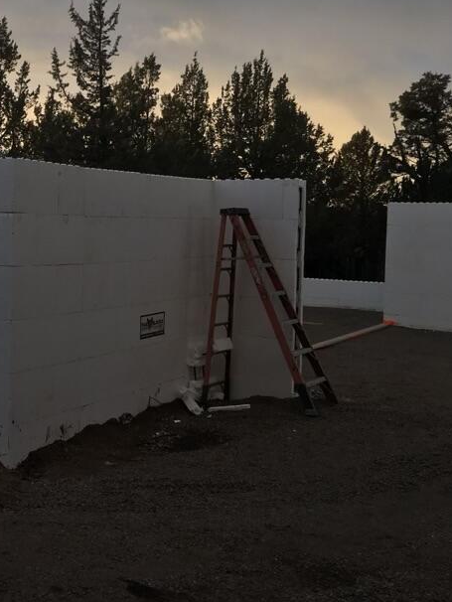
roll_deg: -2.7
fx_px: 852
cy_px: 245
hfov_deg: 27.2
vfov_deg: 38.8
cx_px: -44
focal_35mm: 49
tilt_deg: +2.1
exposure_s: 1/386
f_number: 2.2
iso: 25
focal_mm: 4.15
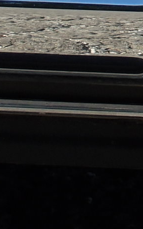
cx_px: 327
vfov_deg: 1.8
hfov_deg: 1.1
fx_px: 7340
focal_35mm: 1176
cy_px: -185
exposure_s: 1/283
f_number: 4.5
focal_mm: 35.6
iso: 100
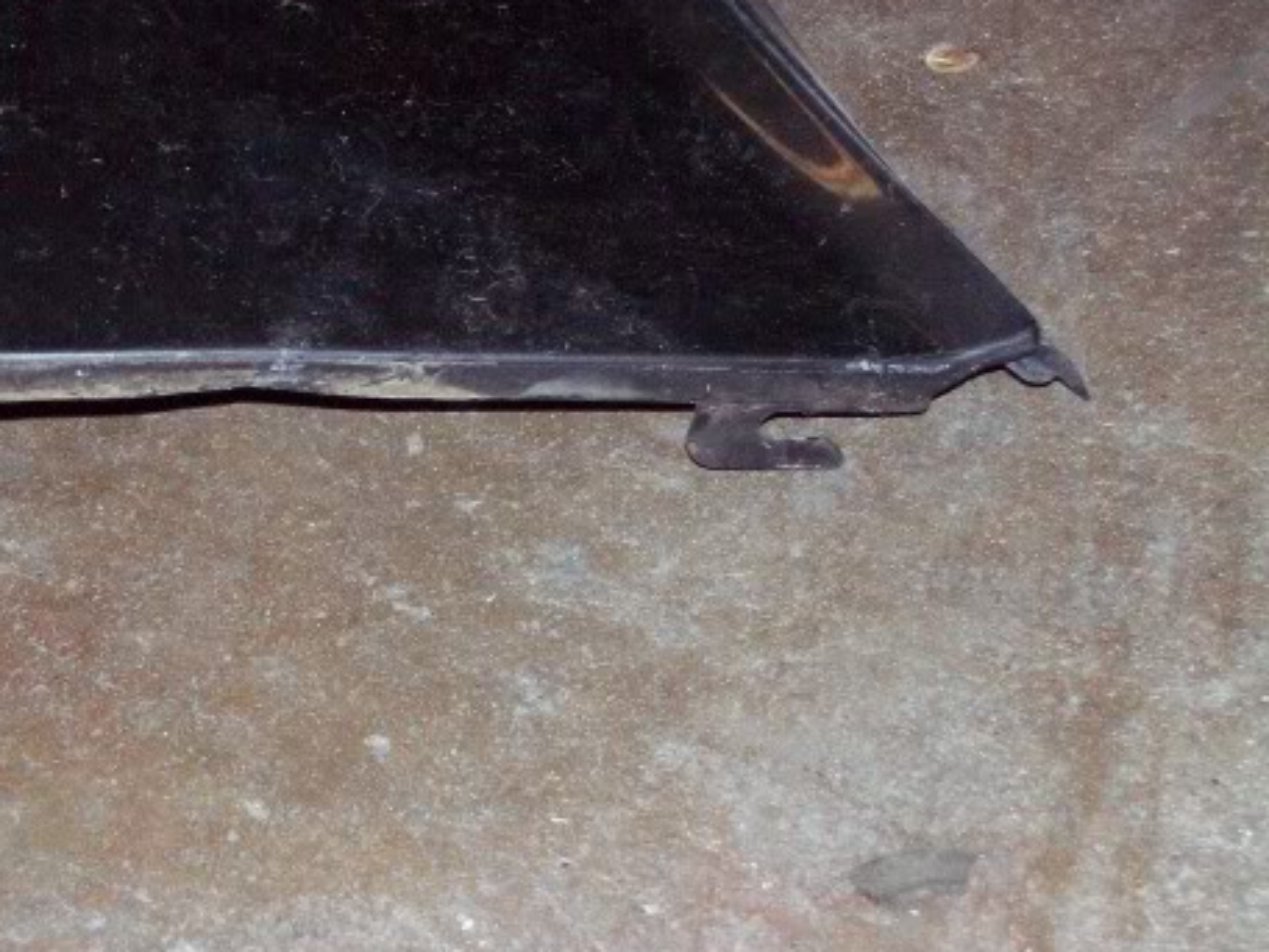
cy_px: 536
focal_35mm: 98
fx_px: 3593
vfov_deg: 15.1
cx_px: 385
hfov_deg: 19.9
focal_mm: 11.6
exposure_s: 1/96
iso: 140
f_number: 3.8
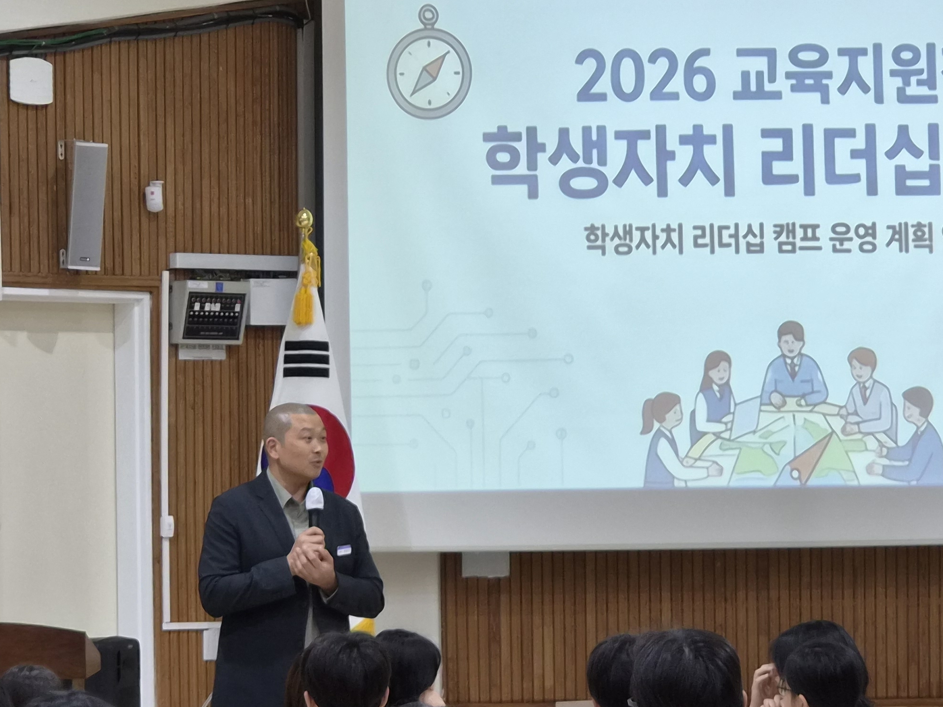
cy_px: 443
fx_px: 3786
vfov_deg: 10.7
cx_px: 624
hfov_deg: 14.2
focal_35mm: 139
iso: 160
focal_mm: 7
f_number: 2.4
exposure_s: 1/120
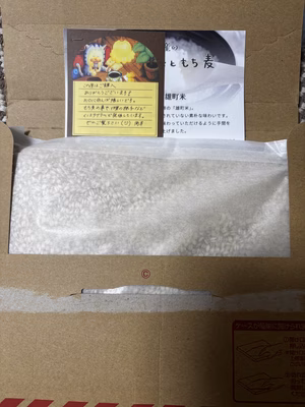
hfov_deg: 53.1
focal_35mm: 26
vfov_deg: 67.3
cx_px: 152
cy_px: 204
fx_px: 305
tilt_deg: -77.8
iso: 100
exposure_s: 1/100
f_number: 1.6
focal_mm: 5.96
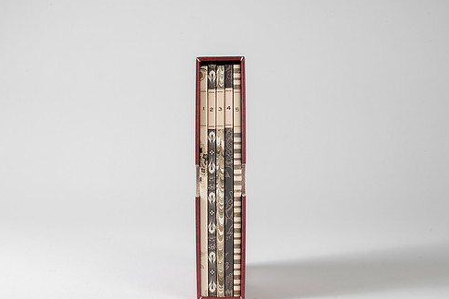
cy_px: 173
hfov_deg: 32.4
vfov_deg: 21.9
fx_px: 773
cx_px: 219
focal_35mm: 62
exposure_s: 1/250
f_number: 13
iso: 200
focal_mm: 50
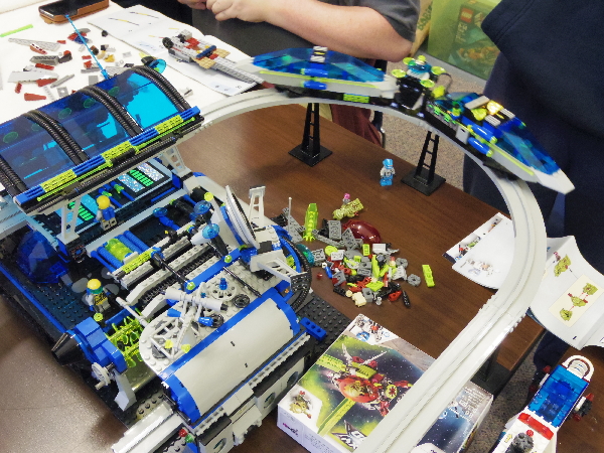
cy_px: 226
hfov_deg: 52.6
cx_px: 302
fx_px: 611
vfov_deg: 40.7
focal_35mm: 35
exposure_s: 1/60
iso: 1250
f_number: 4.5
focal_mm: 6.4
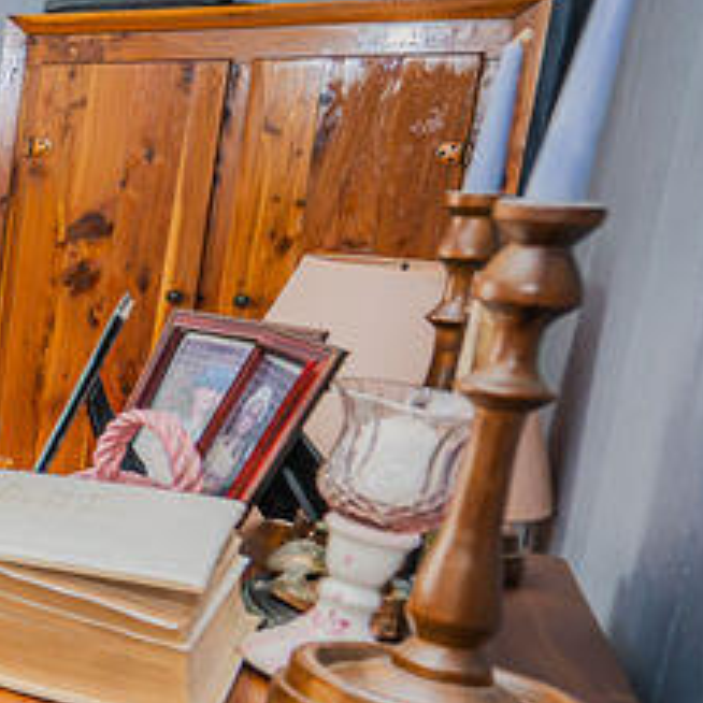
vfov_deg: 30.6
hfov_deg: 17.5
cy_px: 366
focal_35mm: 56
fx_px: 1287
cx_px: -803
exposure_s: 1/200
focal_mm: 14
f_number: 4
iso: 2000
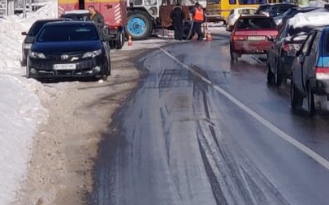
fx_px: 601
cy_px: -34
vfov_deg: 18.5
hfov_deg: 30.6
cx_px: 173
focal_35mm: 67
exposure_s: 1/3140
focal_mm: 4.25
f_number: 1.7
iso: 100
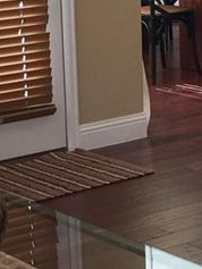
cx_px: 137
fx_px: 1143
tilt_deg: -12.1
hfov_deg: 10.1
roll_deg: +0.7
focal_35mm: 147
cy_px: 117
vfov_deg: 13.4
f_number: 2.2
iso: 50
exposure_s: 1/30
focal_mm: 4.15
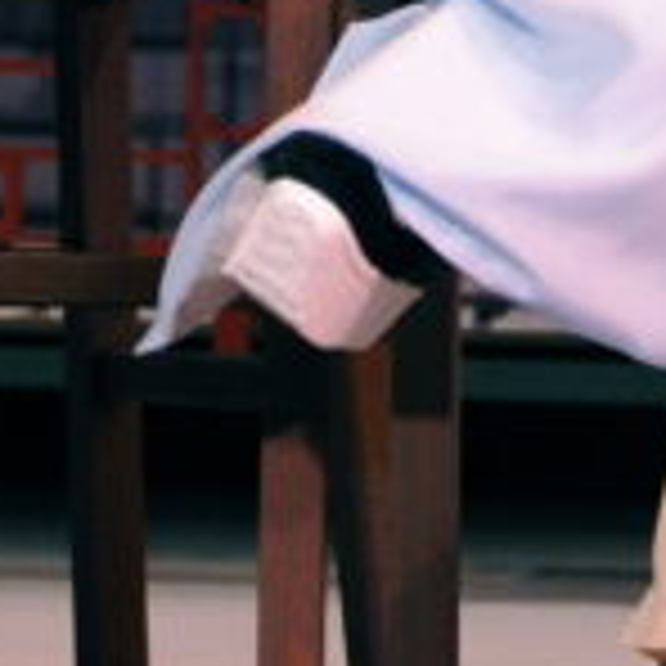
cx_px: -176
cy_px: -695
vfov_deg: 1.5
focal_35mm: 1176
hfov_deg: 1.5
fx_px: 25598
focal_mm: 200
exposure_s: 1/160
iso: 3200
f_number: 6.3
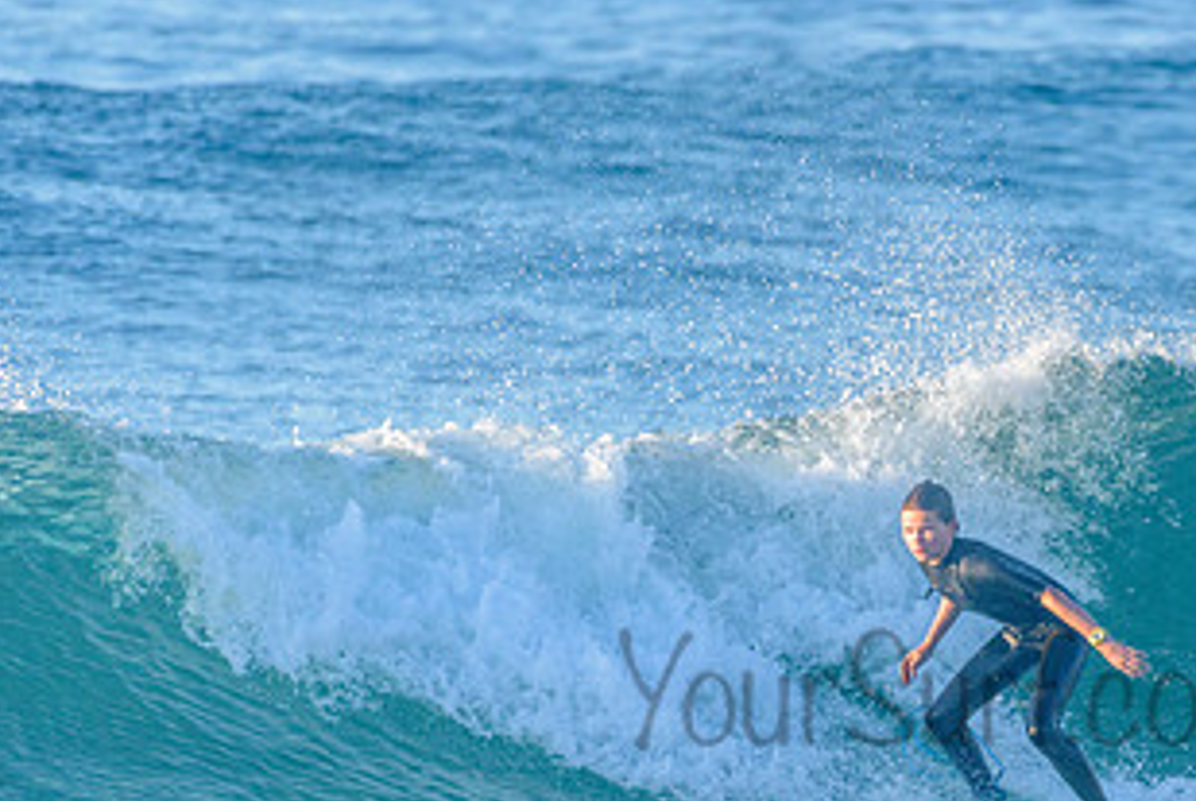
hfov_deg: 2.2
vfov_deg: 1.5
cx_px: 1018
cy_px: 656
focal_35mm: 937
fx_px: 31173
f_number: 5.6
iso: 720
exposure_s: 1/2000
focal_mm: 500
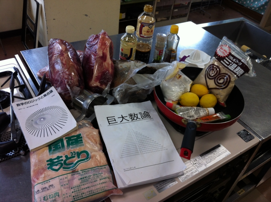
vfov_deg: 40.6
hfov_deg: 52.7
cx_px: 136
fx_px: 274
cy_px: 101
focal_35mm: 35
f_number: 2.8
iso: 80
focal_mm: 3.85
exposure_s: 1/40
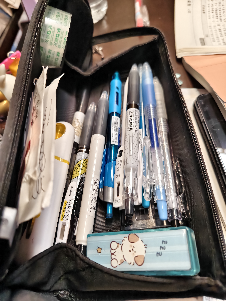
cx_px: 113
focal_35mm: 23
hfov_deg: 58.9
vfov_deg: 73.9
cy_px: 150
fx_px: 200
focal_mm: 5.56
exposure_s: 1/280
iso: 1627
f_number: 1.88
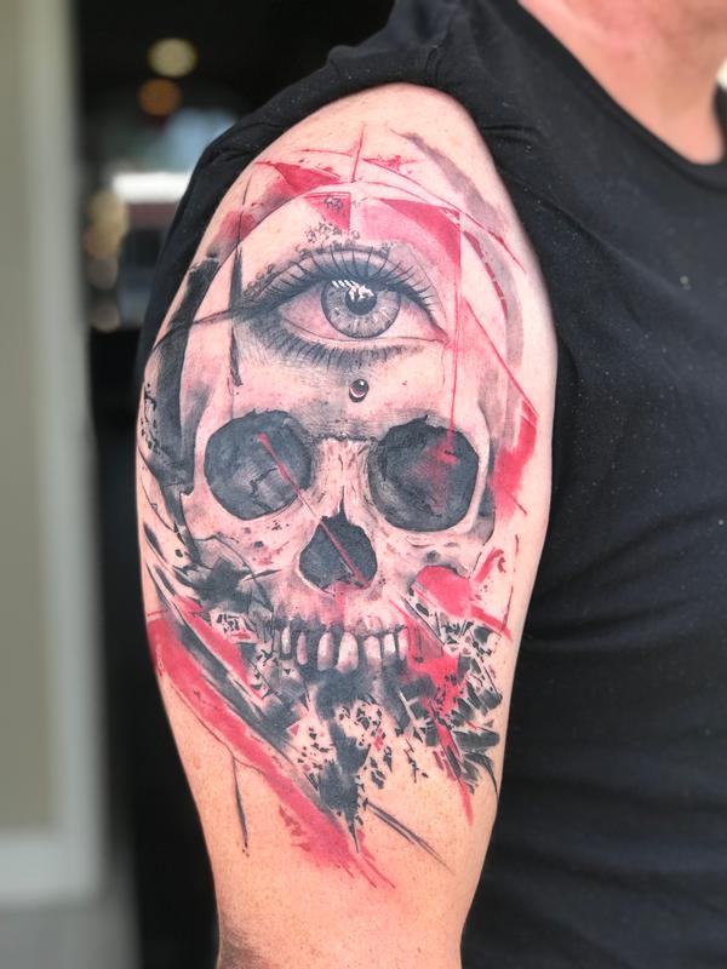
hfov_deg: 25.7
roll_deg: +0.8
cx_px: 364
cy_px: 484
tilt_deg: -6.6
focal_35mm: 57
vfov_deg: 33.8
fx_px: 1596
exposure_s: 1/120
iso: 25
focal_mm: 6.6
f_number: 2.8
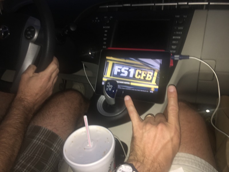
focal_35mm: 29
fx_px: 192
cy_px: 86
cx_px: 114
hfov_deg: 61.7
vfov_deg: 48.2
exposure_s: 1/30
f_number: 2.2
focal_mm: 4.15
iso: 32
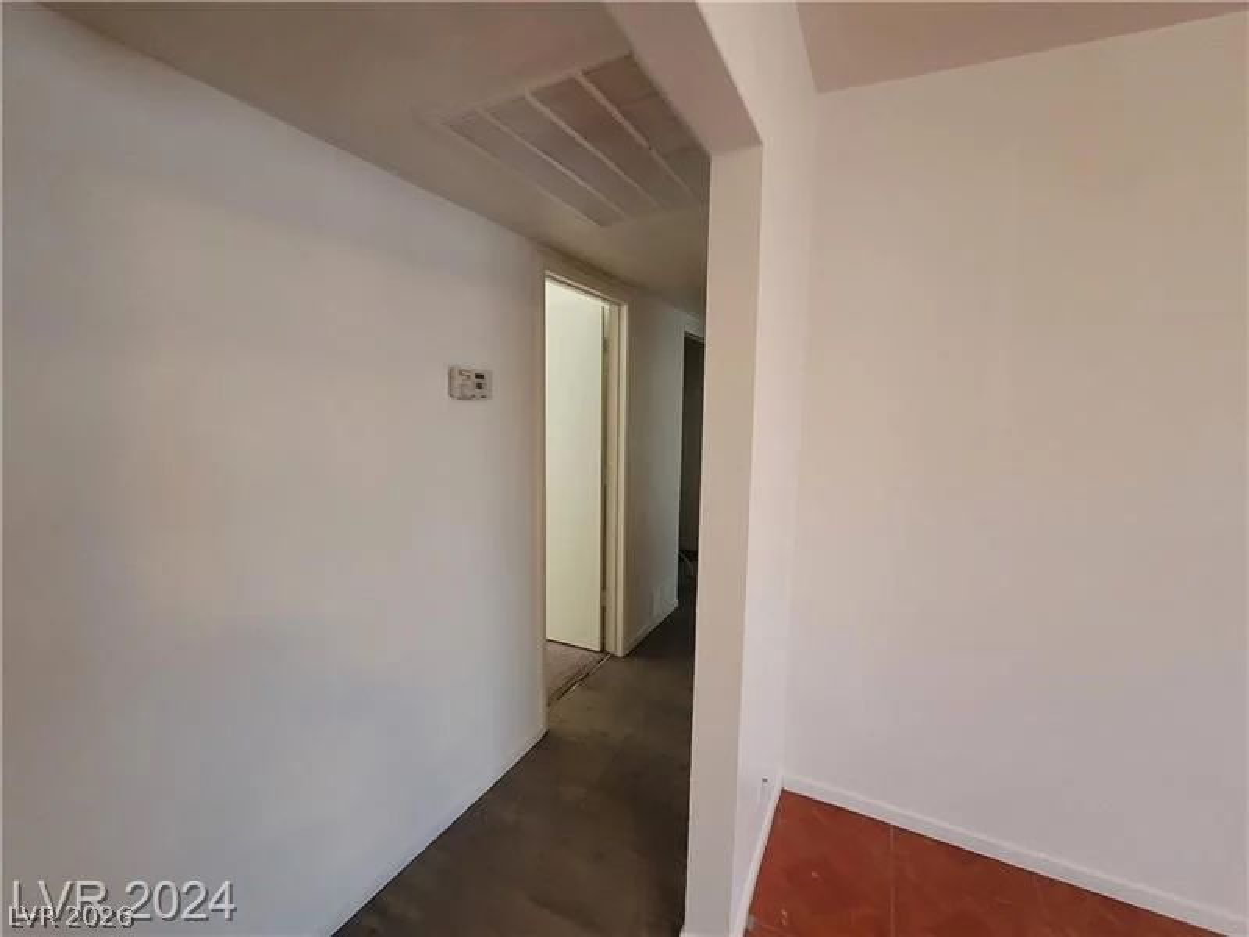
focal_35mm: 13
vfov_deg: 89.9
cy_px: 468
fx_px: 469
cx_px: 624
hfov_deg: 106.2
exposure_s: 1/40
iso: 320
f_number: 2.2
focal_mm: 2.2
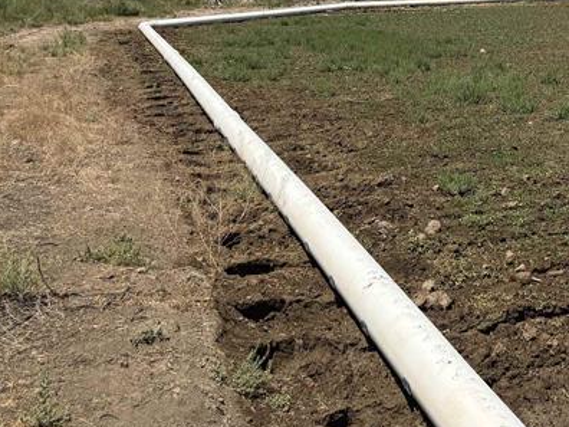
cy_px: -62
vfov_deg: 22.1
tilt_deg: +0.8
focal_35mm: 62
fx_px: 1019
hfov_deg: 29.2
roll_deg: +0.2
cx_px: 569
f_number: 1.78
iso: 80
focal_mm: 6.76
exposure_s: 1/6711
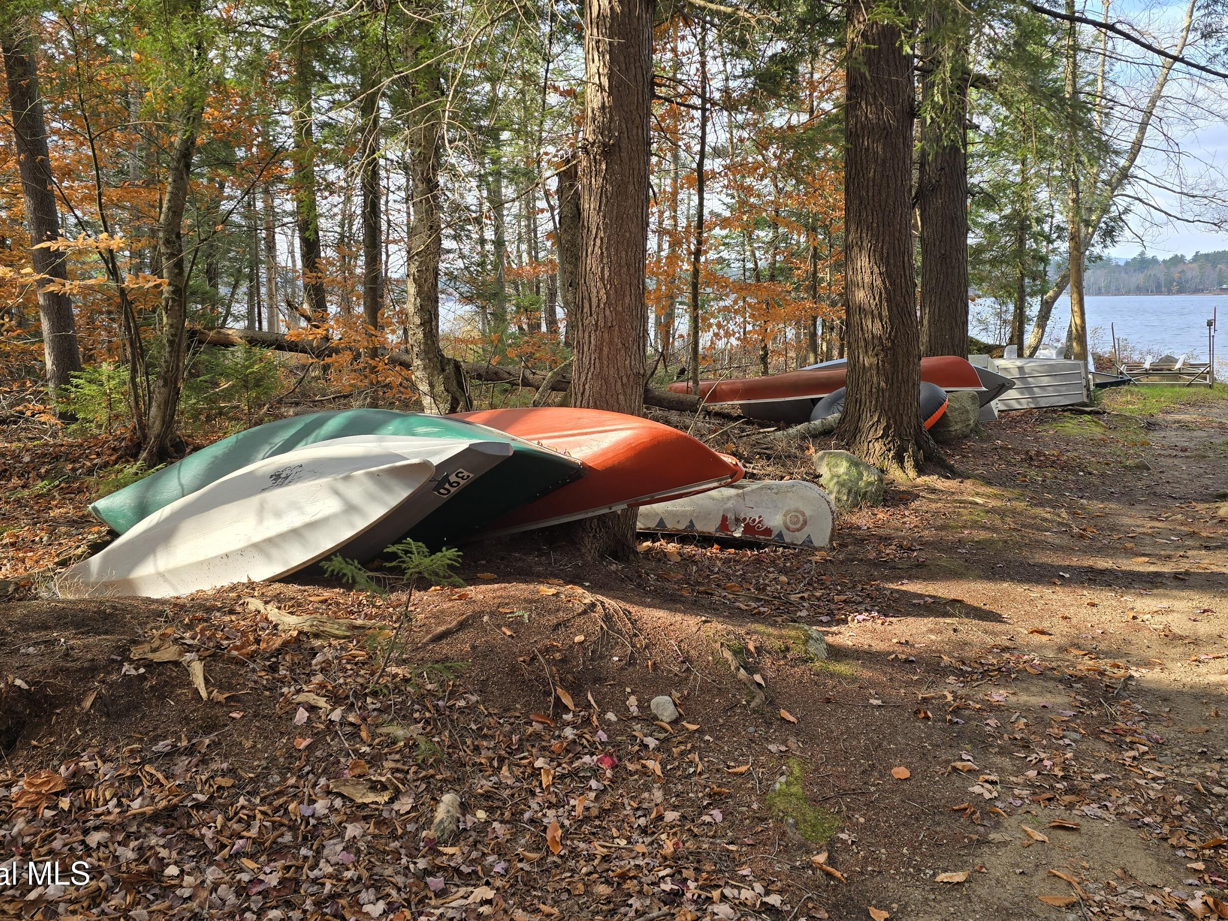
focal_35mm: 28
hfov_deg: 63.3
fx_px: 993
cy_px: 364
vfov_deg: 49.4
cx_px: 672
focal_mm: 6.3
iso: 12
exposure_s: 1/205
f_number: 1.7
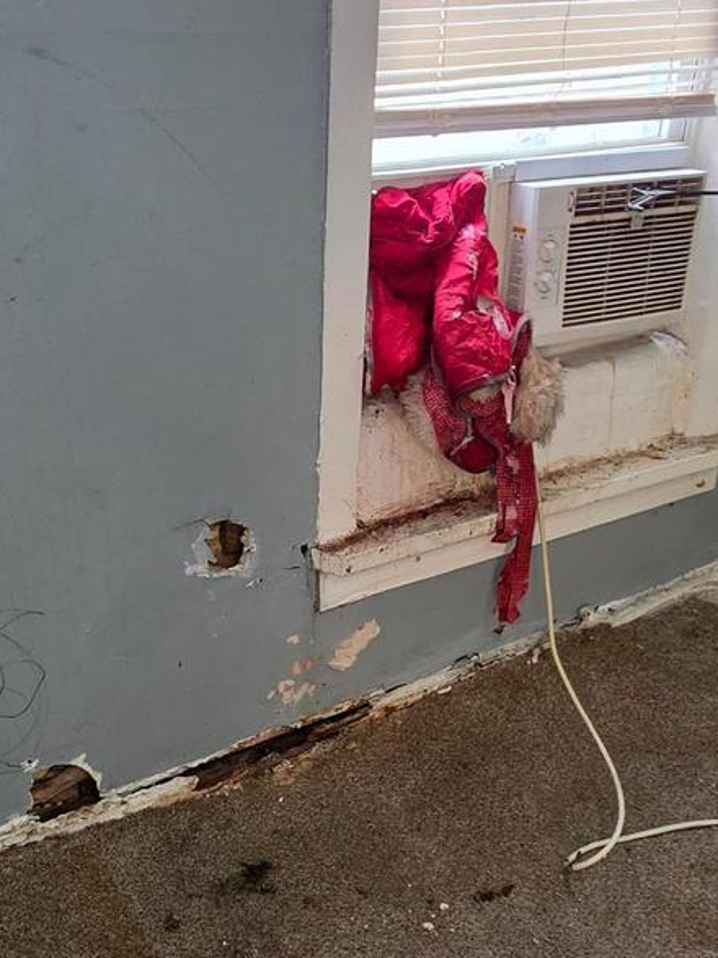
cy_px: 501
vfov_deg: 53.9
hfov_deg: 41.2
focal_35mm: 34
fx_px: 941
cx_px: 230
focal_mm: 2.2
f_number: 1.9
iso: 250
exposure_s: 1/60
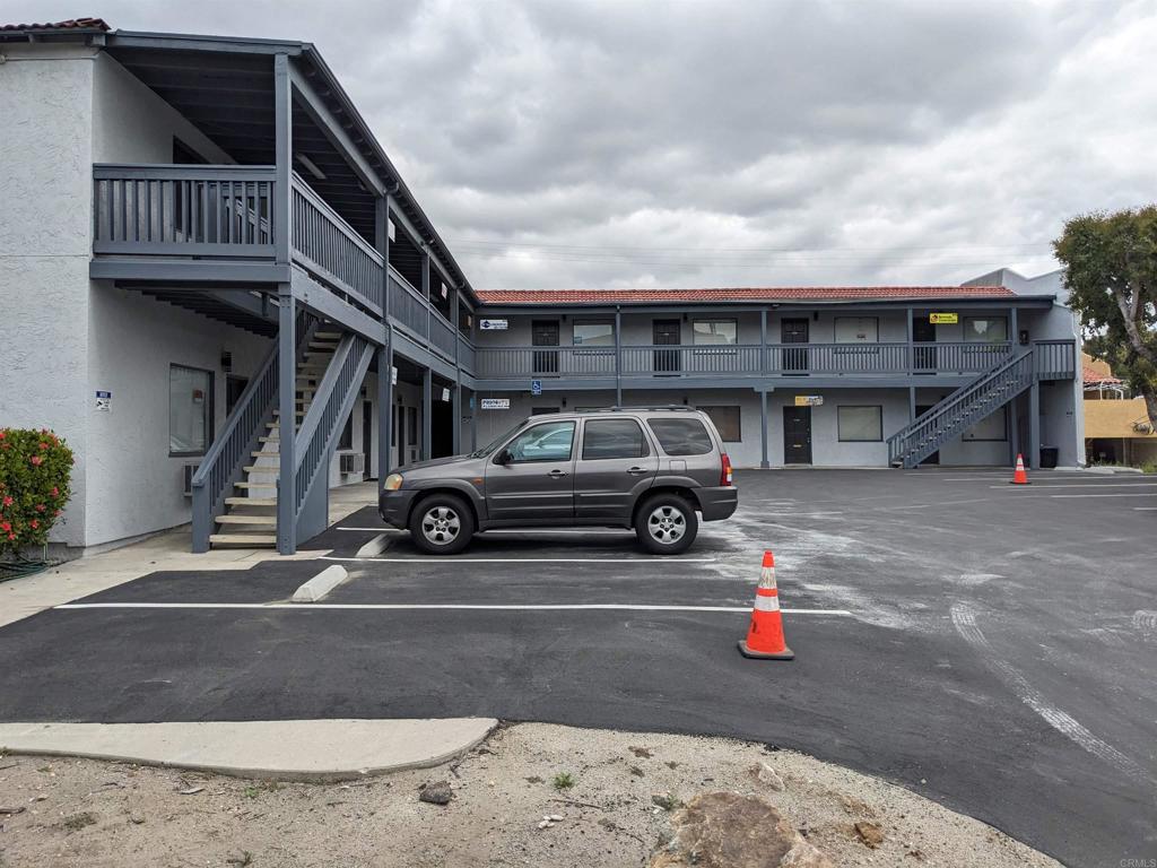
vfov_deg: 51.4
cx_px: 578
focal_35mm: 27
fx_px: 902
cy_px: 434
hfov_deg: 65.3
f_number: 1.73
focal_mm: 4.38
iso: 70
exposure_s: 1/3906
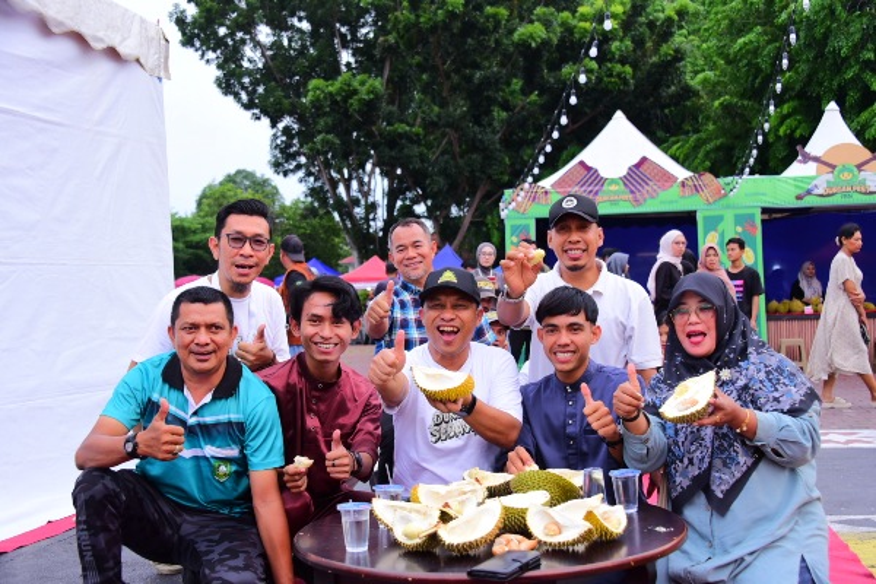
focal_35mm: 42
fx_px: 1022
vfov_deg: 31.9
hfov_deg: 46.4
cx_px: 438
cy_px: 292
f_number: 4.5
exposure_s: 1/320
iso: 640
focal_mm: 42
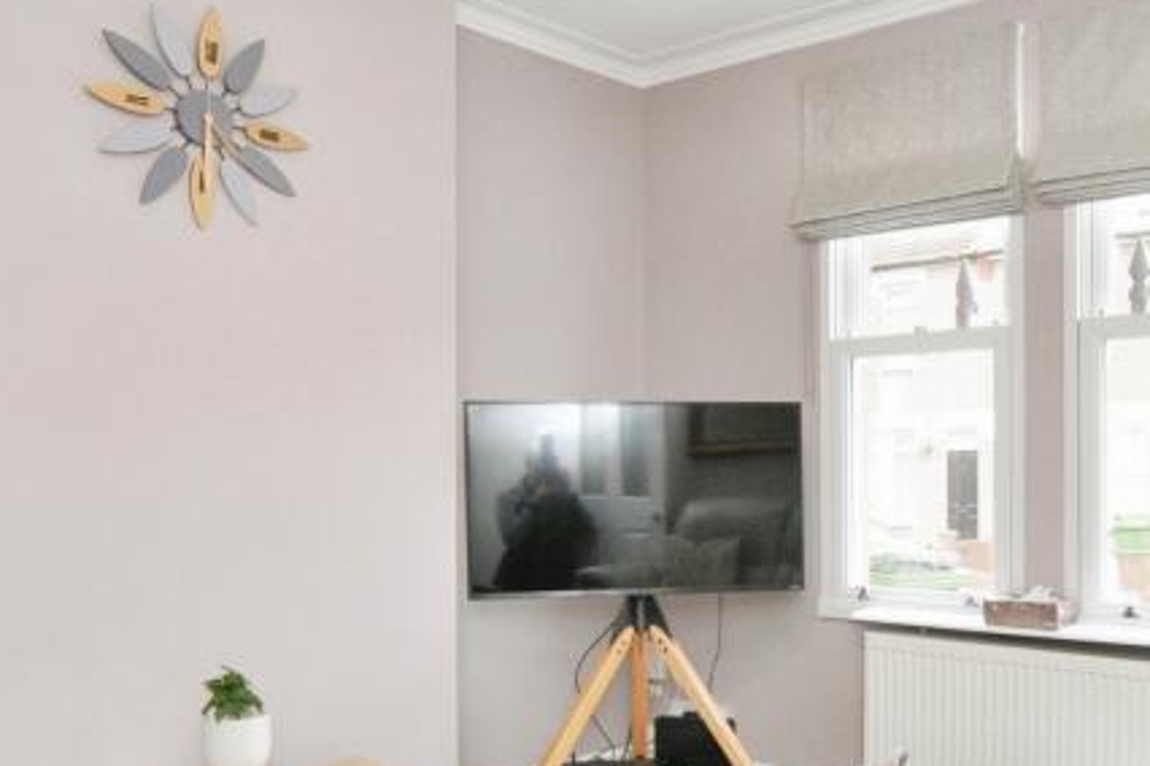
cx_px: 826
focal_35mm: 36
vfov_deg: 36.5
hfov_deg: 51.4
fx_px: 1150
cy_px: 511
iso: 500
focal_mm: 10
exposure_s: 1/60
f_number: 6.3
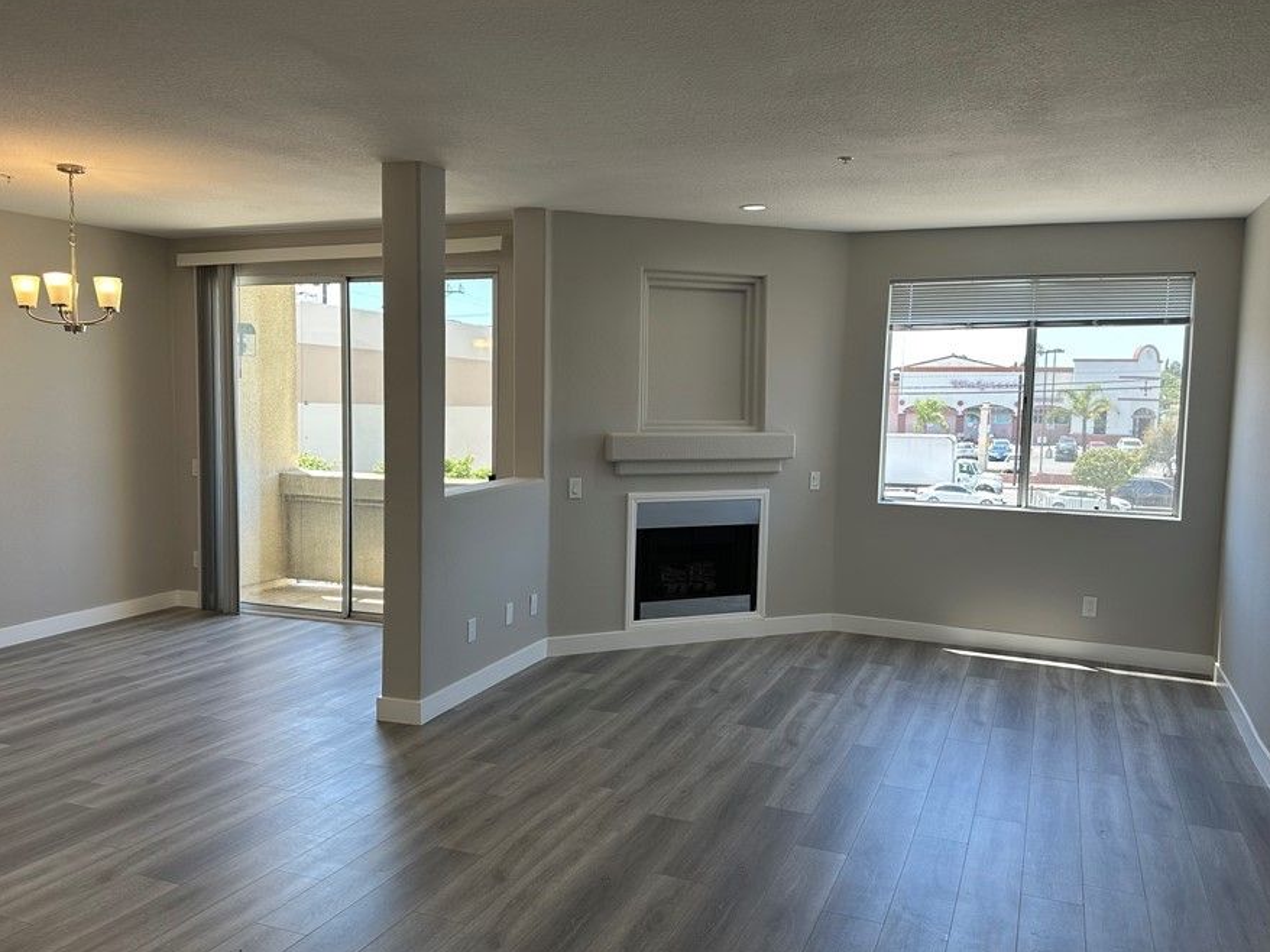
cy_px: 493
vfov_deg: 49.7
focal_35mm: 28
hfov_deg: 63.5
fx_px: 1027
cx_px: 623
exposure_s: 1/301
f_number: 1.78
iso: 80
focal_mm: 6.86
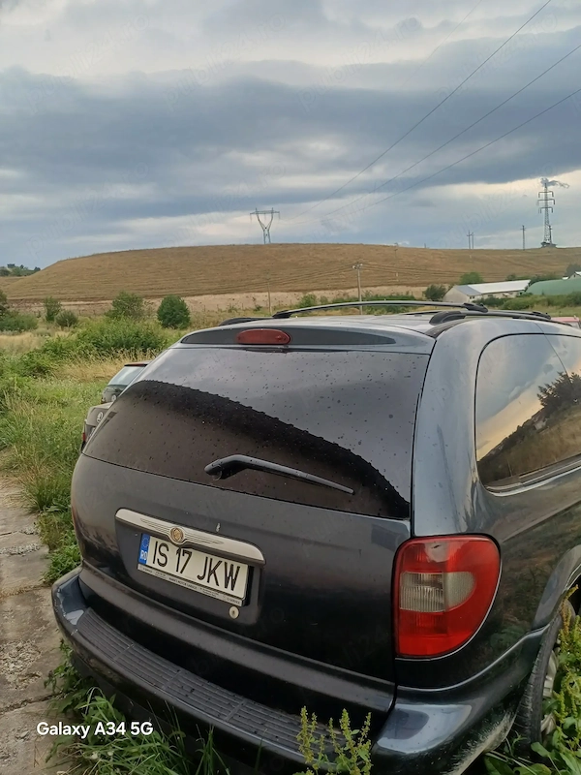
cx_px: 290
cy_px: 388
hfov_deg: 54.9
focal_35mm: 25
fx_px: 559
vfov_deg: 69.4
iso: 50
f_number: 1.8
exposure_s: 1/256
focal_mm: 4.65
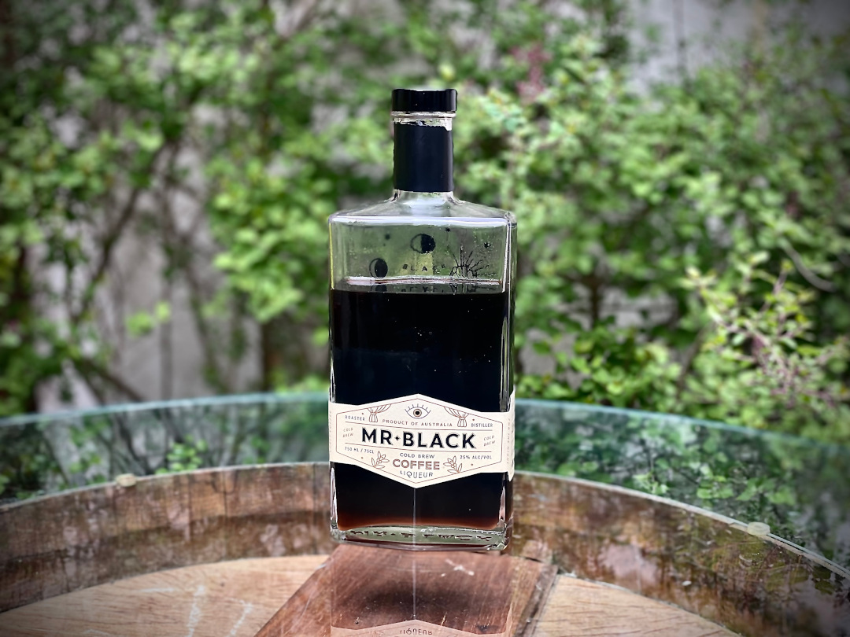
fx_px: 1277
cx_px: 425
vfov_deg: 28.0
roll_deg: +0.5
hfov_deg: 36.8
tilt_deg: -9.6
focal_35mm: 52
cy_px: 318
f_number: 2
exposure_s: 1/122
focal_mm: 6
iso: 40
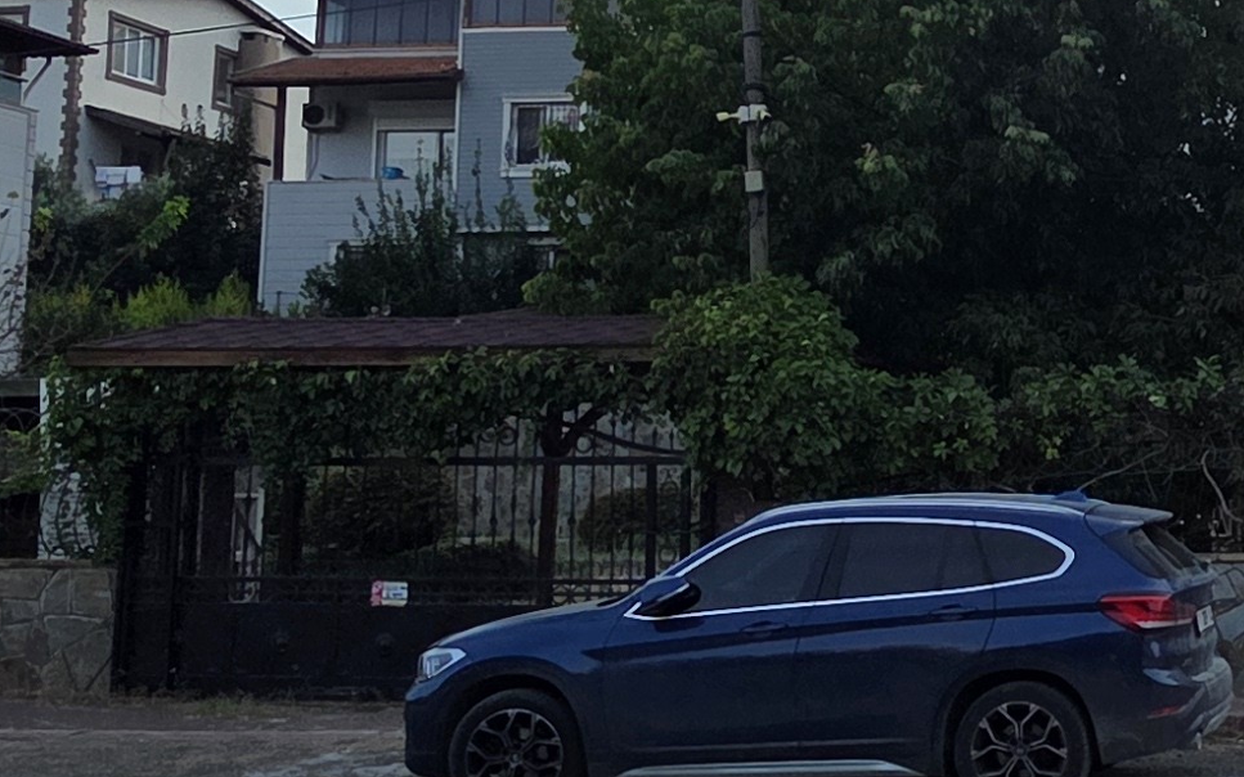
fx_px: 1932
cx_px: 1329
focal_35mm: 57
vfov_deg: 22.7
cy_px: 286
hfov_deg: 32.0
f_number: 1.9
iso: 40
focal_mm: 2.2
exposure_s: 1/2843
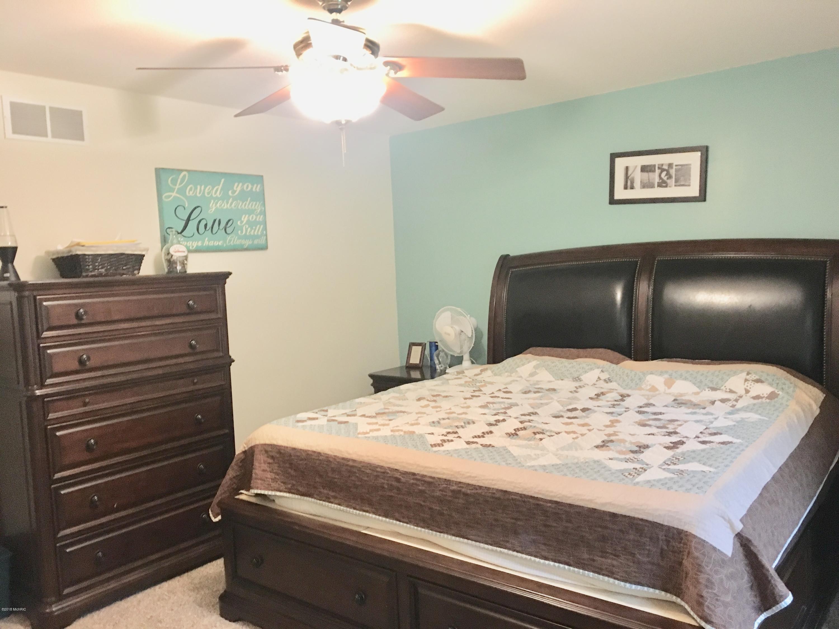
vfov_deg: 48.2
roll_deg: +1.8
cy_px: 314
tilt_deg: -4.4
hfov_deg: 61.7
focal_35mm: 29
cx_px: 420
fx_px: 703
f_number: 2.2
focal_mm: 4.15
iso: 200
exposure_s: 1/15
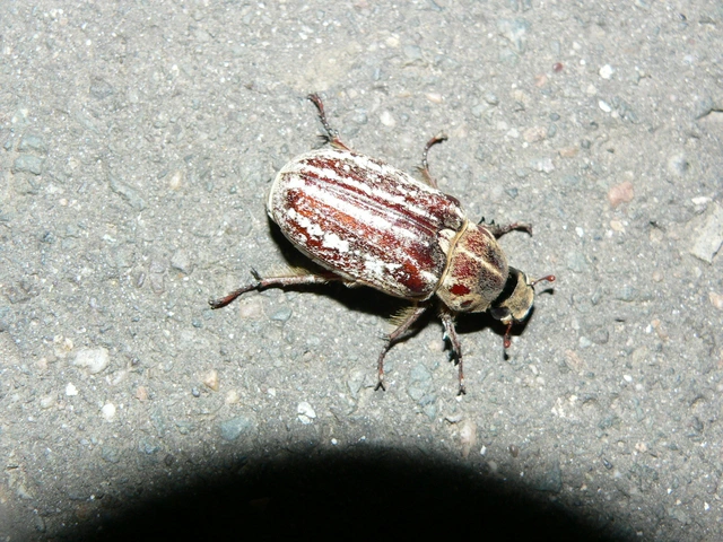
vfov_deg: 24.4
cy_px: 271
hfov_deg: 32.2
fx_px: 1253
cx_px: 362
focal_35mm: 60
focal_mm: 9.9
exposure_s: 1/60
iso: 100
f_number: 4
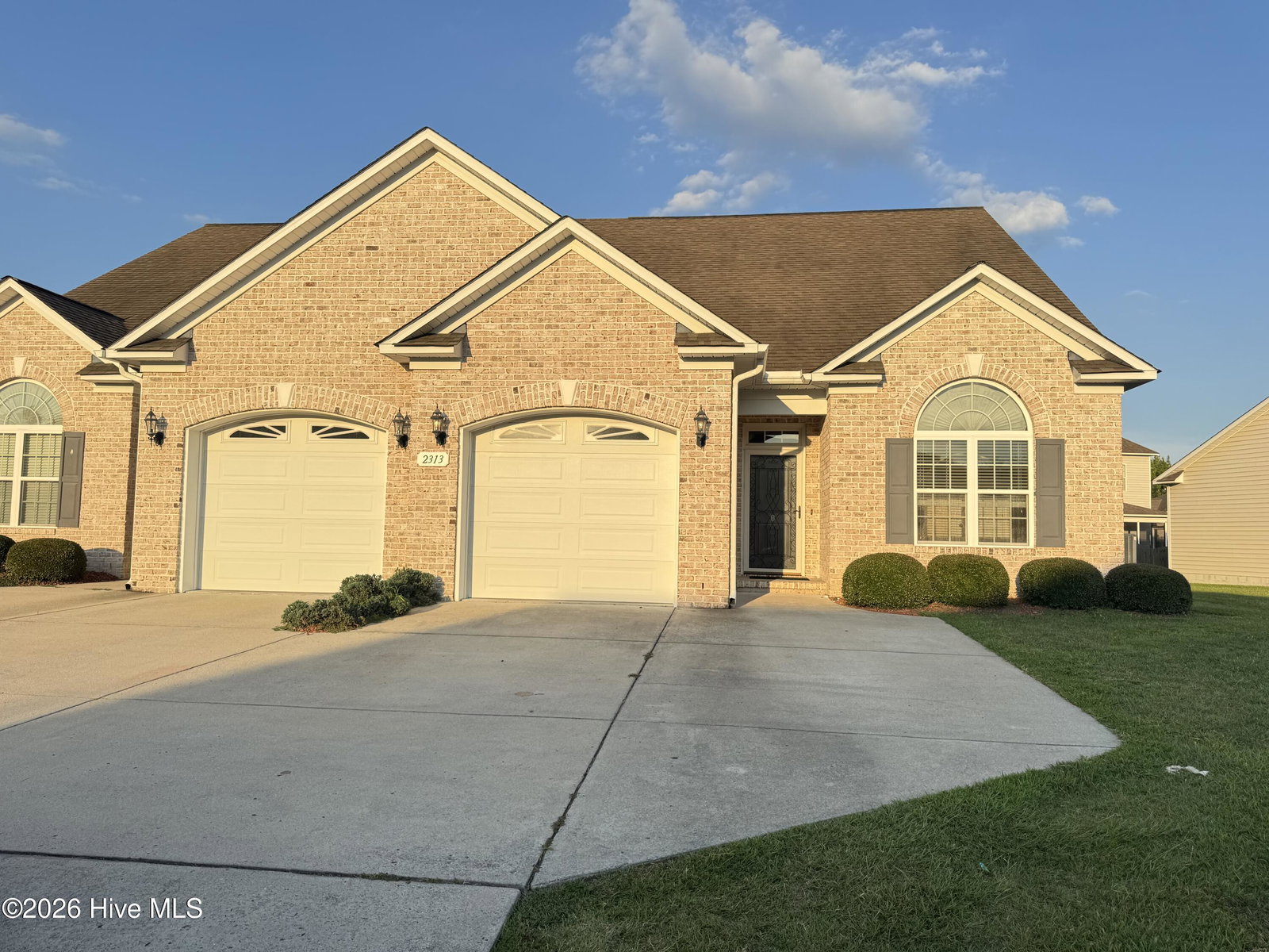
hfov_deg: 71.6
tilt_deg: +3.1
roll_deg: -1.2
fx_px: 880
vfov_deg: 56.8
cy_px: 476
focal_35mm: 24
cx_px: 634
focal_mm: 6.76
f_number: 1.78
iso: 80
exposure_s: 1/2710
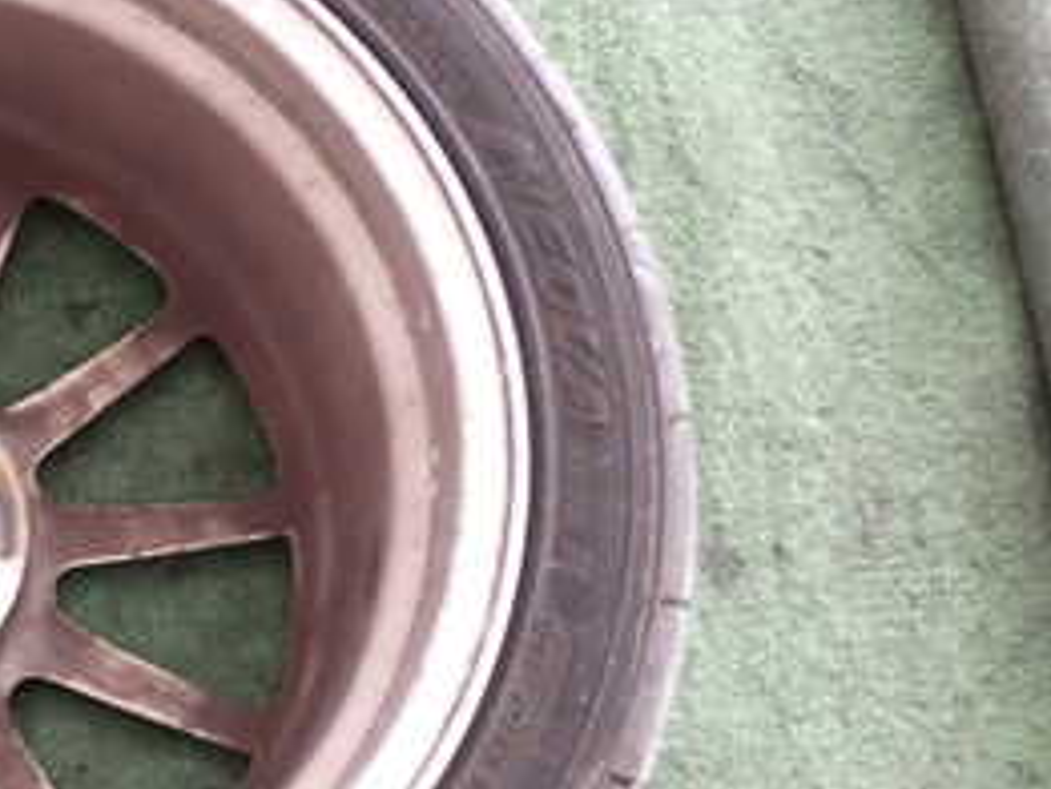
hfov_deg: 25.7
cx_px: -153
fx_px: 2096
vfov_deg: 21.2
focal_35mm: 69
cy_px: 539
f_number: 2.3
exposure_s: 1/30
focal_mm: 5.4
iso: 250
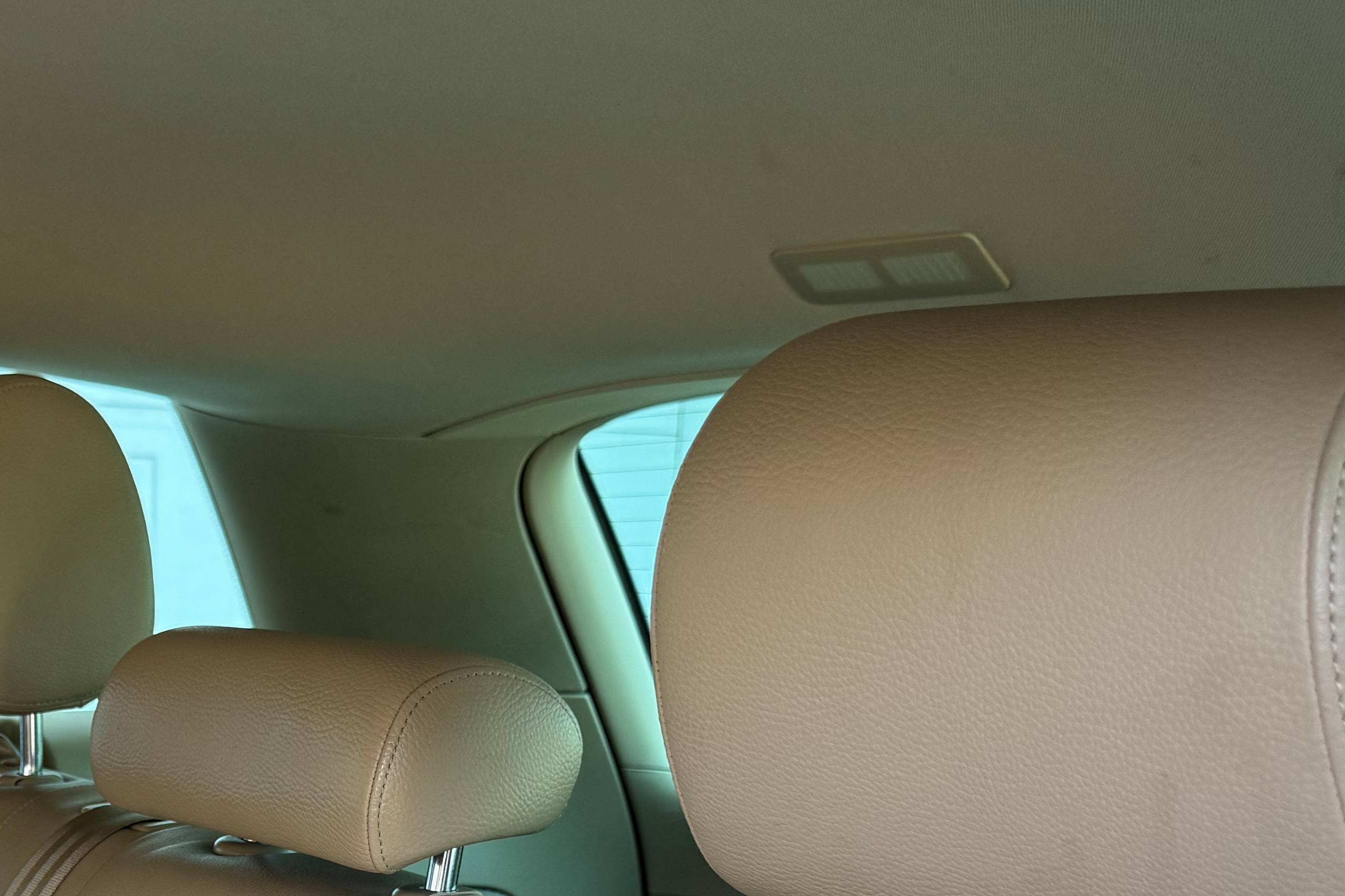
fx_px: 1980
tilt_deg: -12.4
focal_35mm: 53
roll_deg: -1.6
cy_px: 967
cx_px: 169
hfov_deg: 35.6
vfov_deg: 24.0
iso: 200
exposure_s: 1/121
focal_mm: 6.76
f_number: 1.78
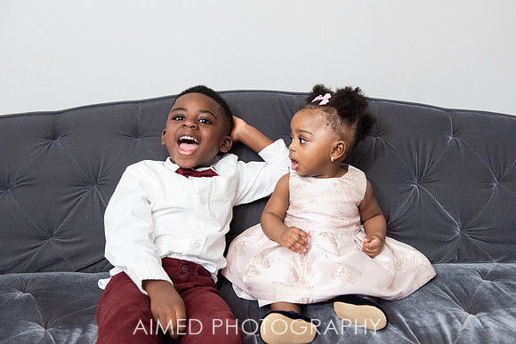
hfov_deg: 51.5
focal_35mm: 37
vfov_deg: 35.7
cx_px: 270
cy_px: 164
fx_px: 534
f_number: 4
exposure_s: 1/200
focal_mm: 35
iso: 1600
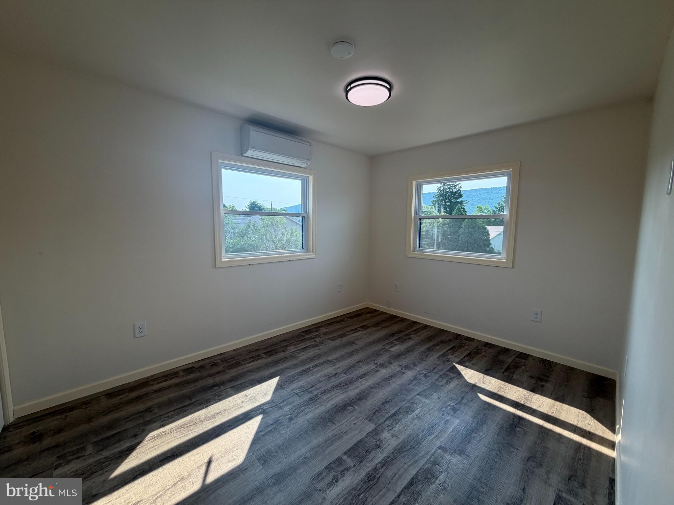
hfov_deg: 102.1
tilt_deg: -5.0
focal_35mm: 14
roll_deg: -0.9
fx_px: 273
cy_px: 252
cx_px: 337
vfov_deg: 85.7
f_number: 2.2
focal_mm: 2.22
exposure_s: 1/229
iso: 64
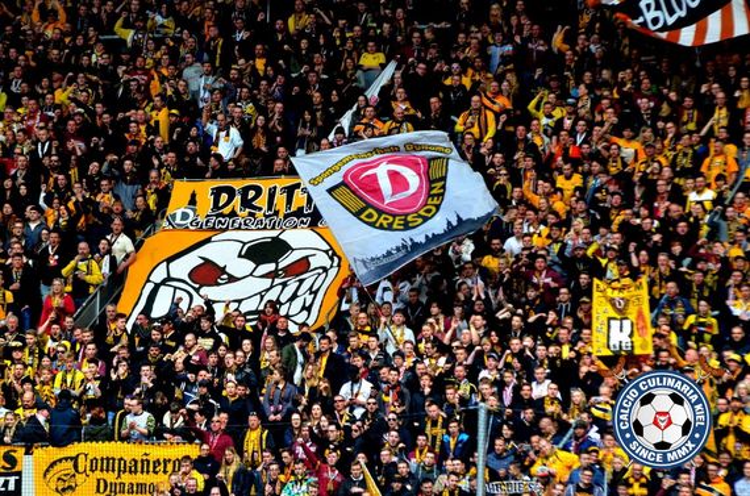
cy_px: 248
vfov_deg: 4.9
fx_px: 5767
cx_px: 375
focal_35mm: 278
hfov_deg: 7.4
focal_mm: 185
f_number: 4.5
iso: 400
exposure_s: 1/1250
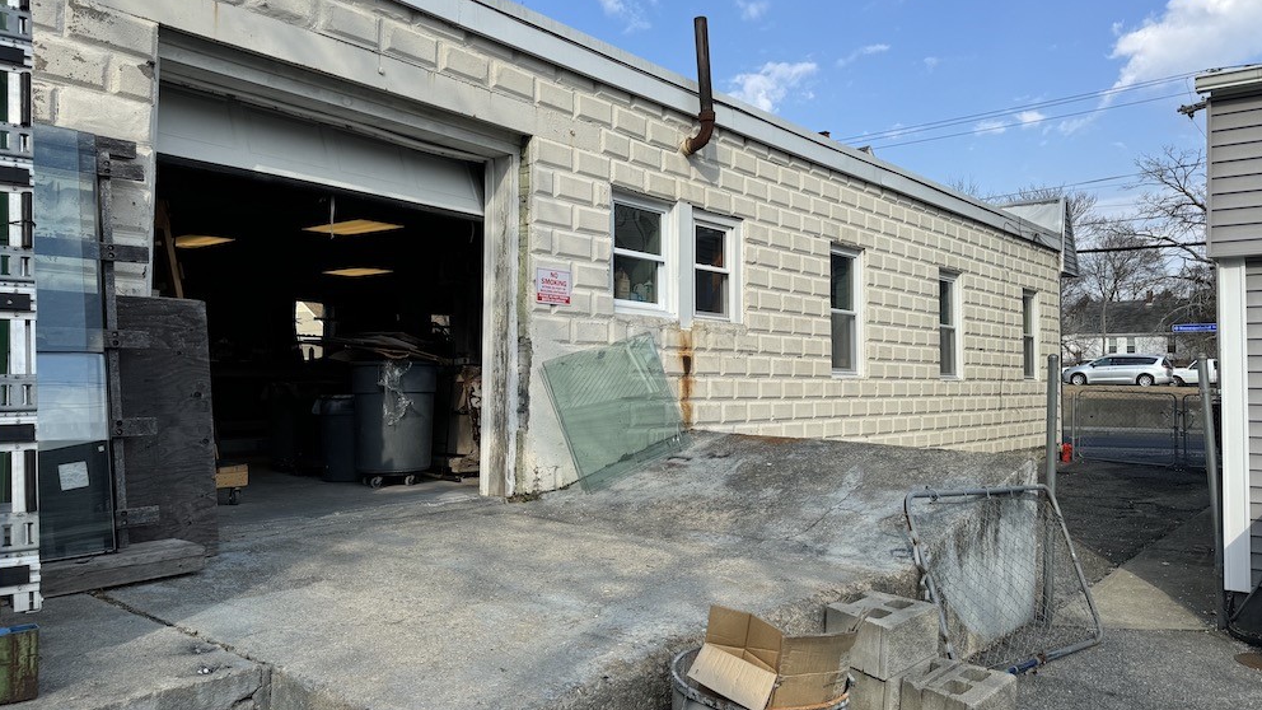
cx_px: 639
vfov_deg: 42.9
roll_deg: -1.1
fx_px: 904
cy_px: 333
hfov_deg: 69.9
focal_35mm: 27
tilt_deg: +2.8
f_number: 1.78
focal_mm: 6.86
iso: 80
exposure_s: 1/3413
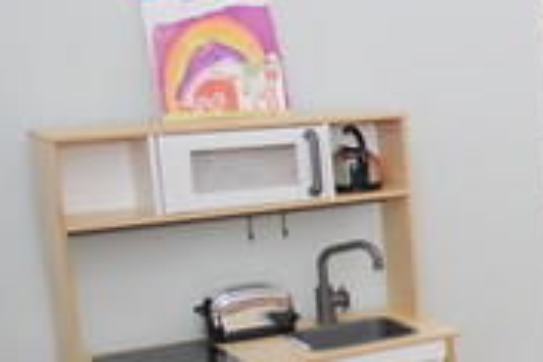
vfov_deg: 15.7
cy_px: 210
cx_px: 1098
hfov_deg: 17.0
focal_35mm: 87
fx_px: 1312
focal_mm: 10
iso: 320
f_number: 4
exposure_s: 1/60
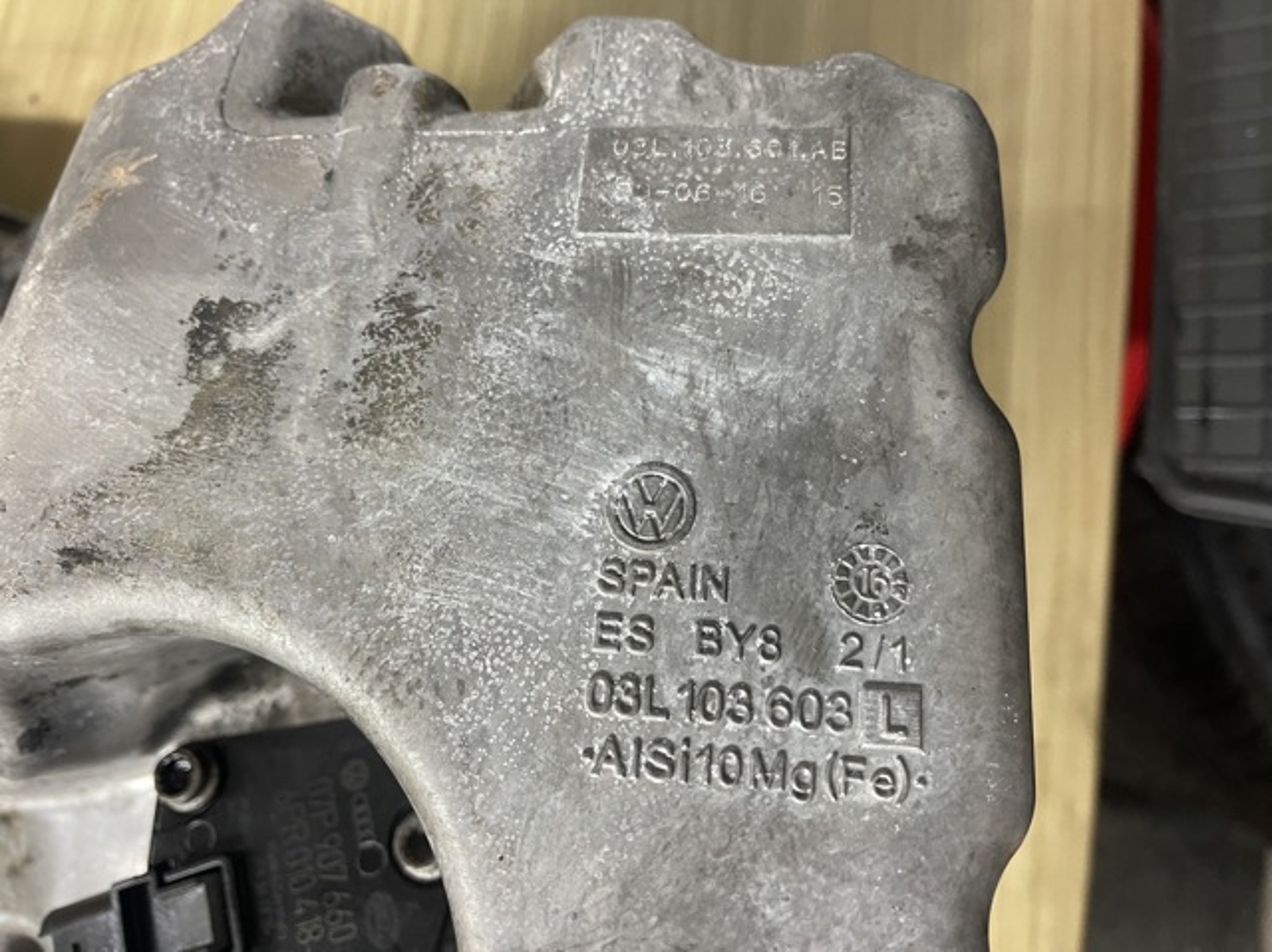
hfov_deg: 67.3
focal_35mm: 26
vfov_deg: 53.0
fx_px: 955
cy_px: 476
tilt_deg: -77.3
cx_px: 636
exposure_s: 1/50
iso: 250
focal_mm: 5.1
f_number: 1.6
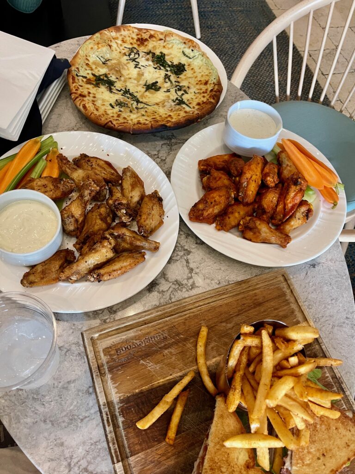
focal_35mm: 25
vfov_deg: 69.4
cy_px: 237
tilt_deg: -61.4
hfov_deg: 54.9
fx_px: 342
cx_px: 178
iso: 400
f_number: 1.6
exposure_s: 1/40
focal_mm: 5.1
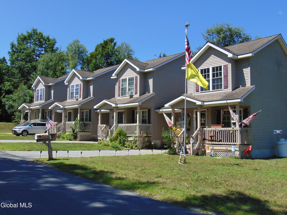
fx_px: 290
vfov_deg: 40.7
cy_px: 108
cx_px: 144
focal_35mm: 35
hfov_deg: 52.6
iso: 80
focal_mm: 6.3
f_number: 3.2
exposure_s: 1/800
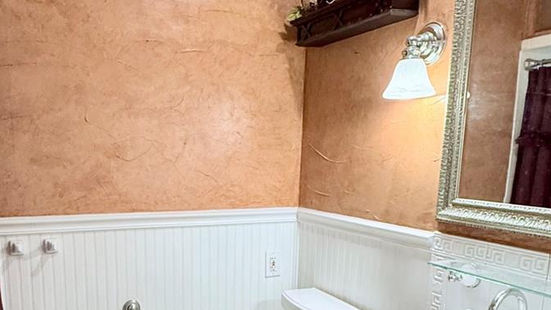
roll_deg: -0.8
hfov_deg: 56.2
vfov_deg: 32.8
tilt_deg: -10.4
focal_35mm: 35
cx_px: 222
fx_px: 512
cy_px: 249
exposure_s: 1/120
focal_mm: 2.22
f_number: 2.2
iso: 320
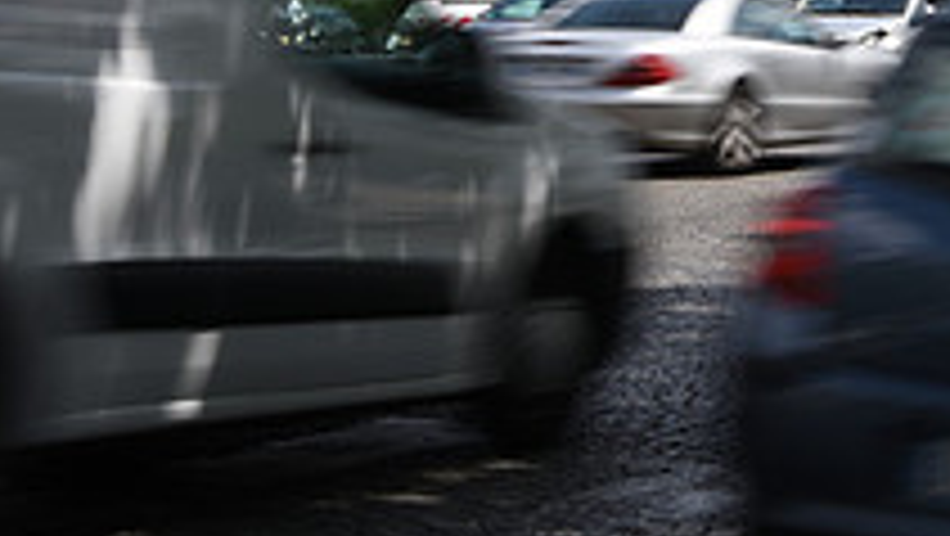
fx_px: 3478
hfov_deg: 15.2
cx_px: 973
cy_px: -187
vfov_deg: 8.7
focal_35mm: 138
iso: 110
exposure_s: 1/20
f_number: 32
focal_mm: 48
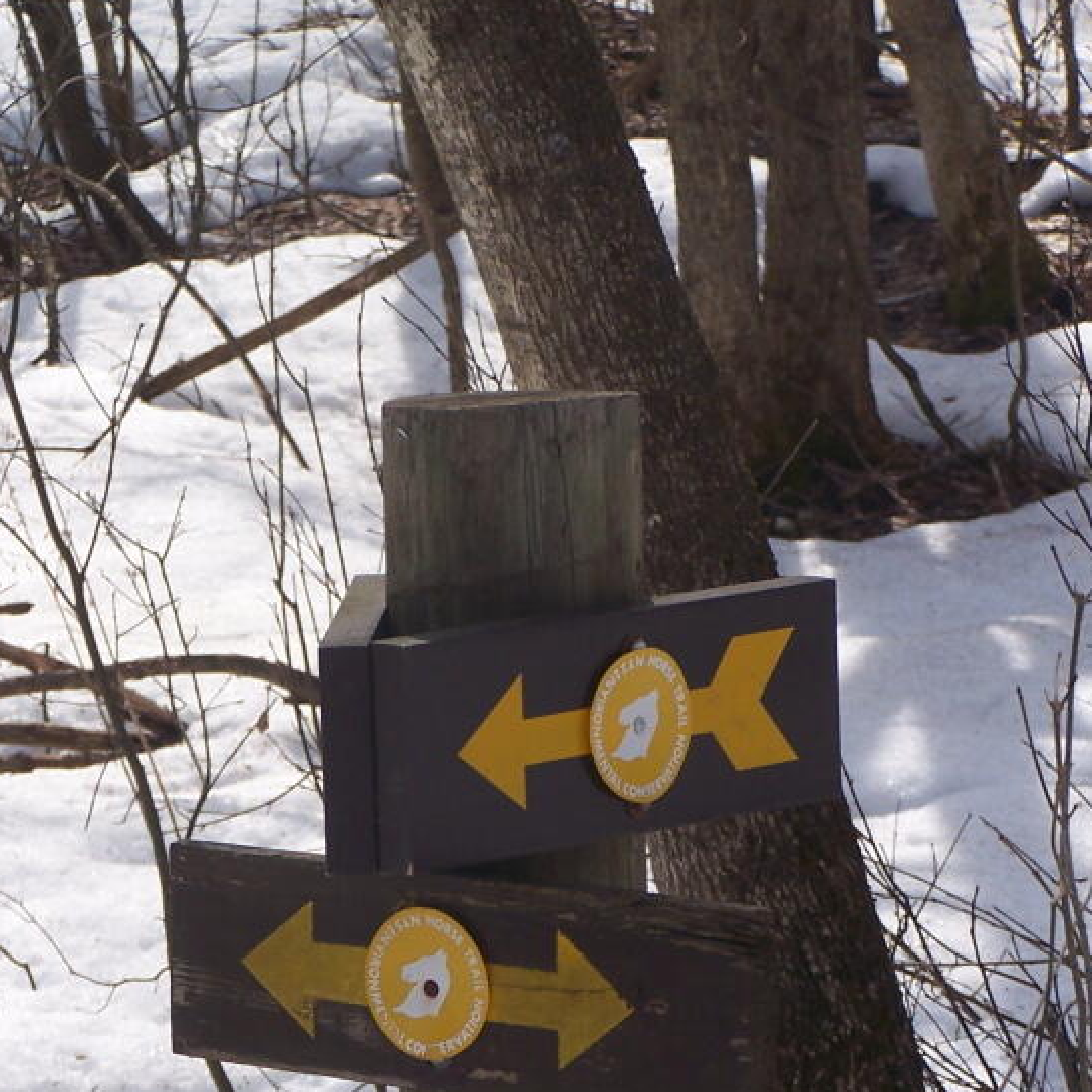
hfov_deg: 8.2
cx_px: 494
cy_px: 715
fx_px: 7602
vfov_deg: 8.2
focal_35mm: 213
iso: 80
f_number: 3.2
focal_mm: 21.2
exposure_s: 1/1000
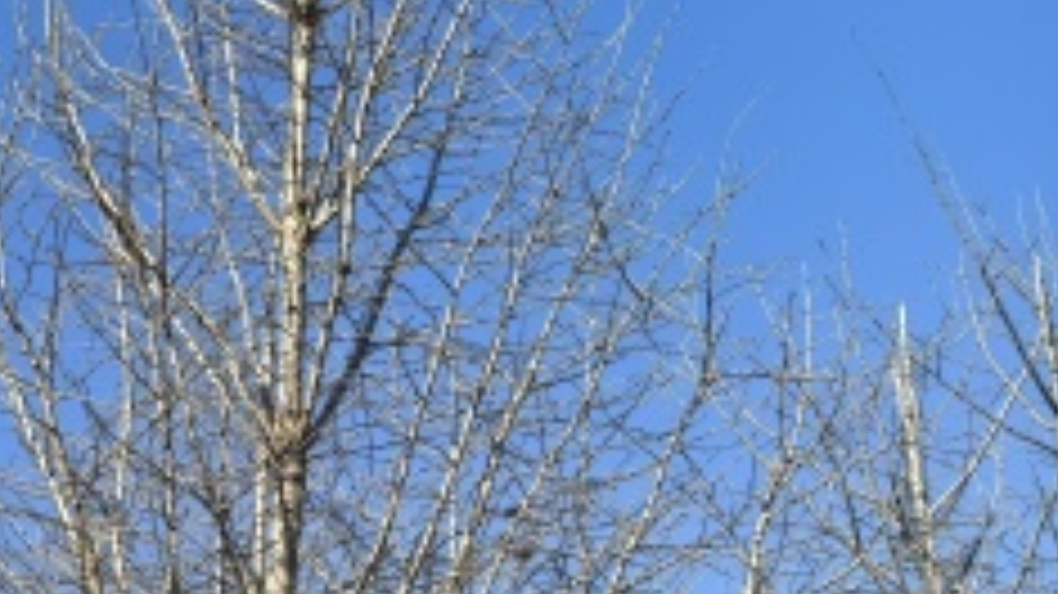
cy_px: 922
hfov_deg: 18.5
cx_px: -599
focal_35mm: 100
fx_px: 2804
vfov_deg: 11.5
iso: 50
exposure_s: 1/1898
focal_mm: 6.98
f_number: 2
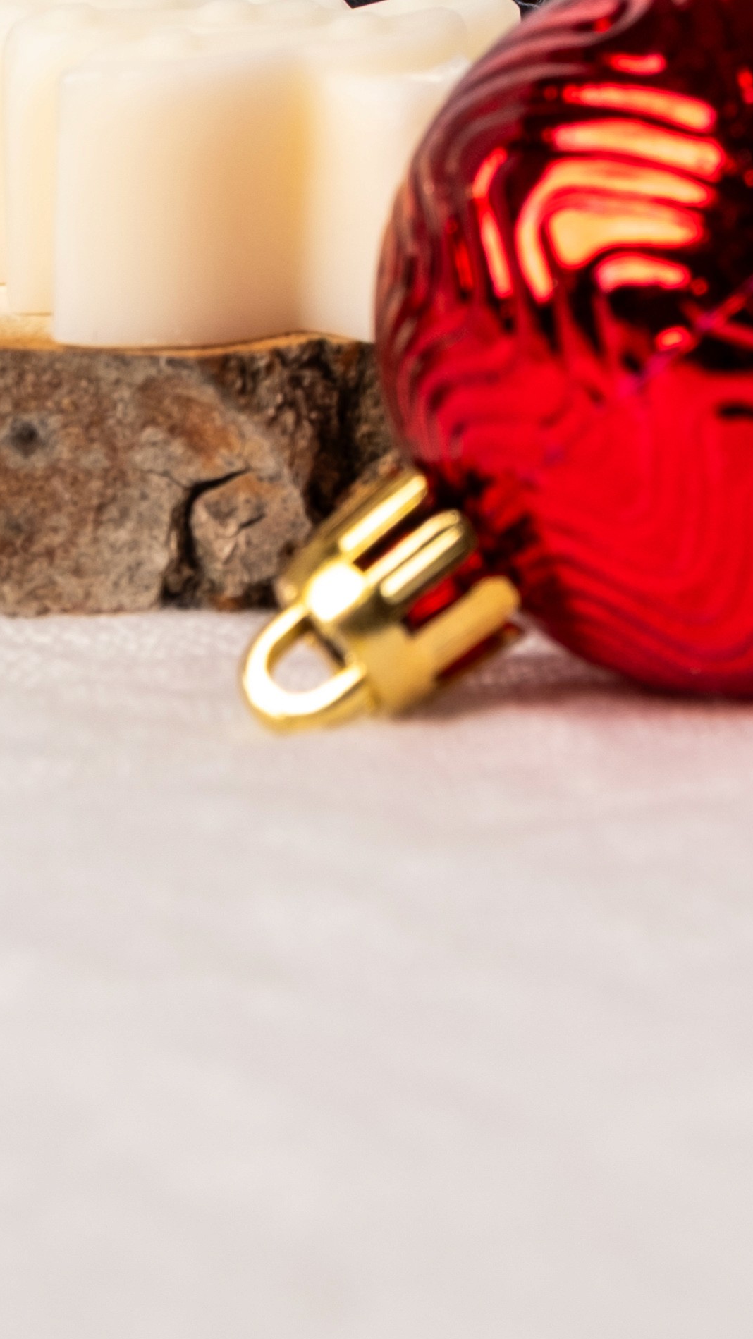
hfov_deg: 4.3
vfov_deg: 7.4
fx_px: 10118
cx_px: 204
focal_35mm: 285
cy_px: -672
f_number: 8
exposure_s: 1/100
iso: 100
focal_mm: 55
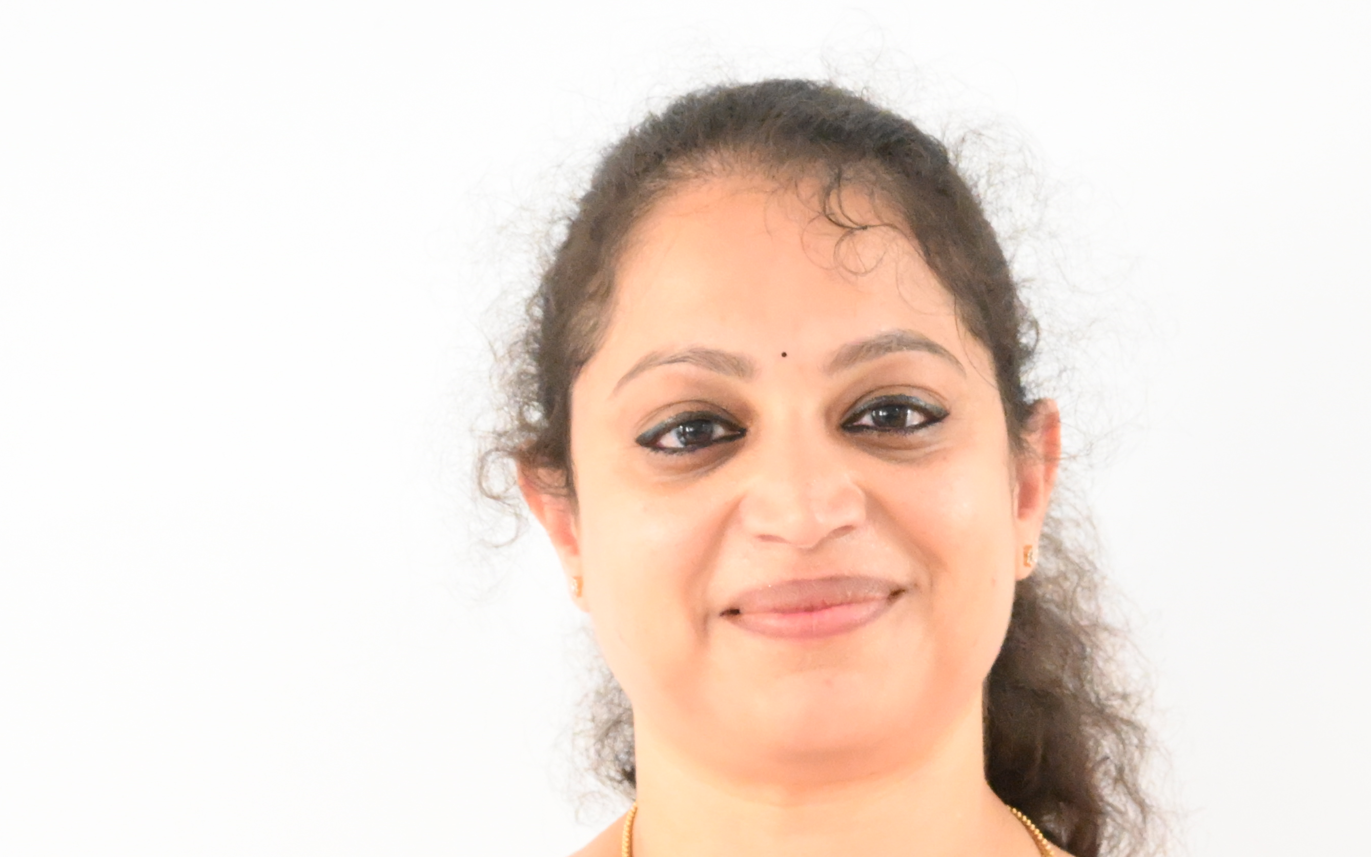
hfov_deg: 14.9
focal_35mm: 140
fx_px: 5231
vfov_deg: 9.3
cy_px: 824
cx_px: 908
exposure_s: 1/80
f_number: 6
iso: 9000
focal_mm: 44
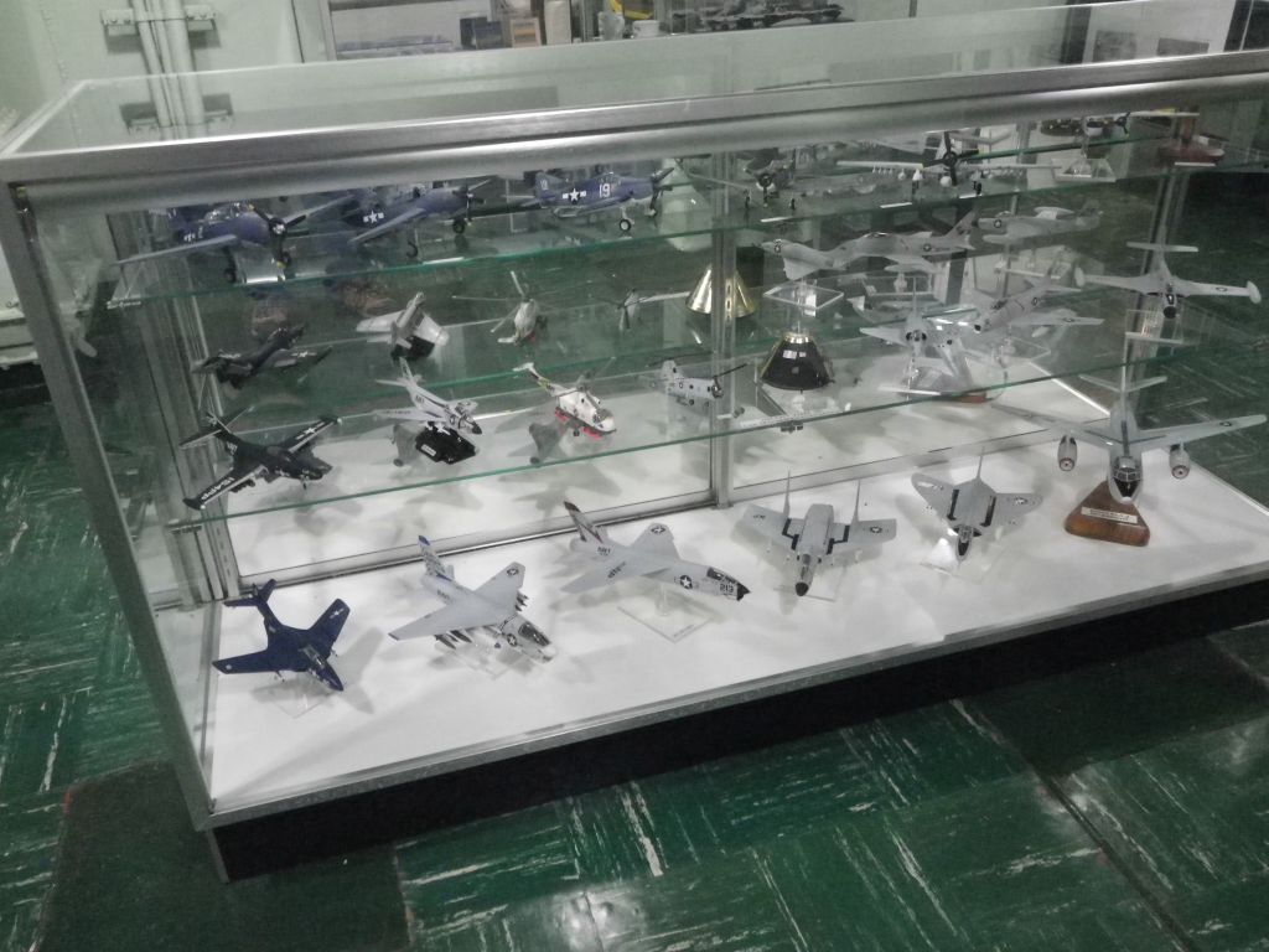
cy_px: 476
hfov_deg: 63.4
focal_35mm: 28
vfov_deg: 49.7
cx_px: 634
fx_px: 1026
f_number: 3.5
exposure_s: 1/30
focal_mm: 5
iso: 800
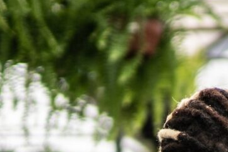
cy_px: 356
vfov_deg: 5.4
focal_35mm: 248
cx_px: 454
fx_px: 1571
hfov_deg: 7.9
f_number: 1.4
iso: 50
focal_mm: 35
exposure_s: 1/1250
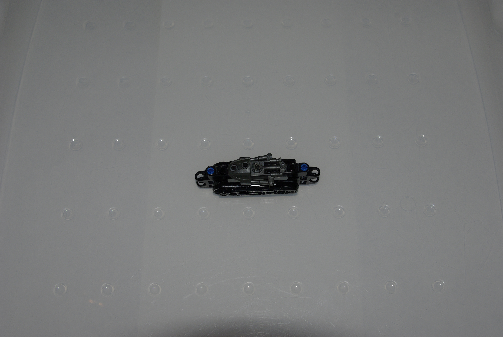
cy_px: 168
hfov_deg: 42.3
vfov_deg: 29.0
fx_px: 650
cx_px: 252
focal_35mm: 46
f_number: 8
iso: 400
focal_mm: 31
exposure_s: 1/45
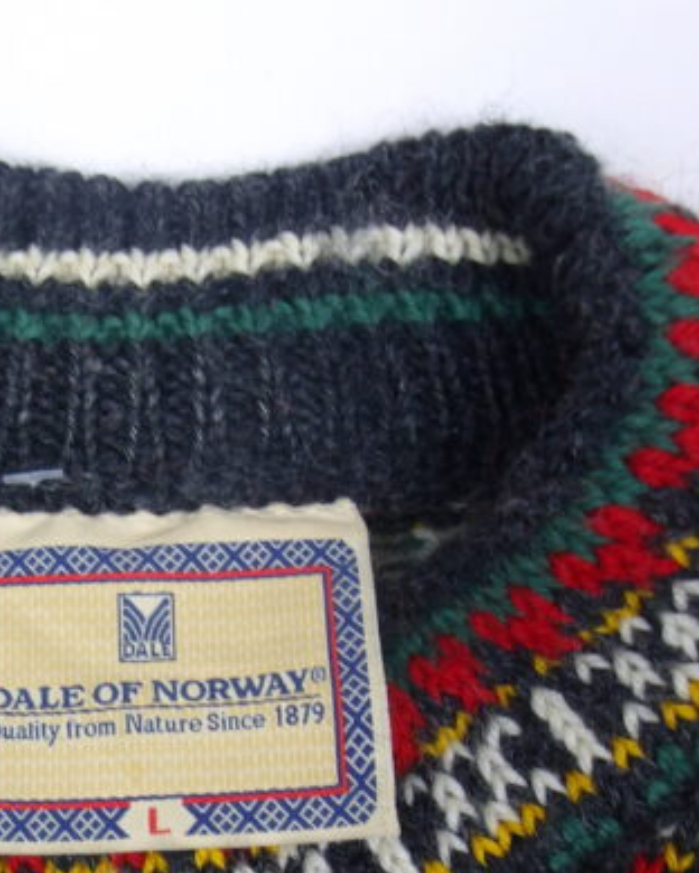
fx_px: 1396
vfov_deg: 33.5
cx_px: 72
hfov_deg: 27.1
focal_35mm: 54
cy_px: 732
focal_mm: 4.9
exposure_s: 1/60
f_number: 3
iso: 141
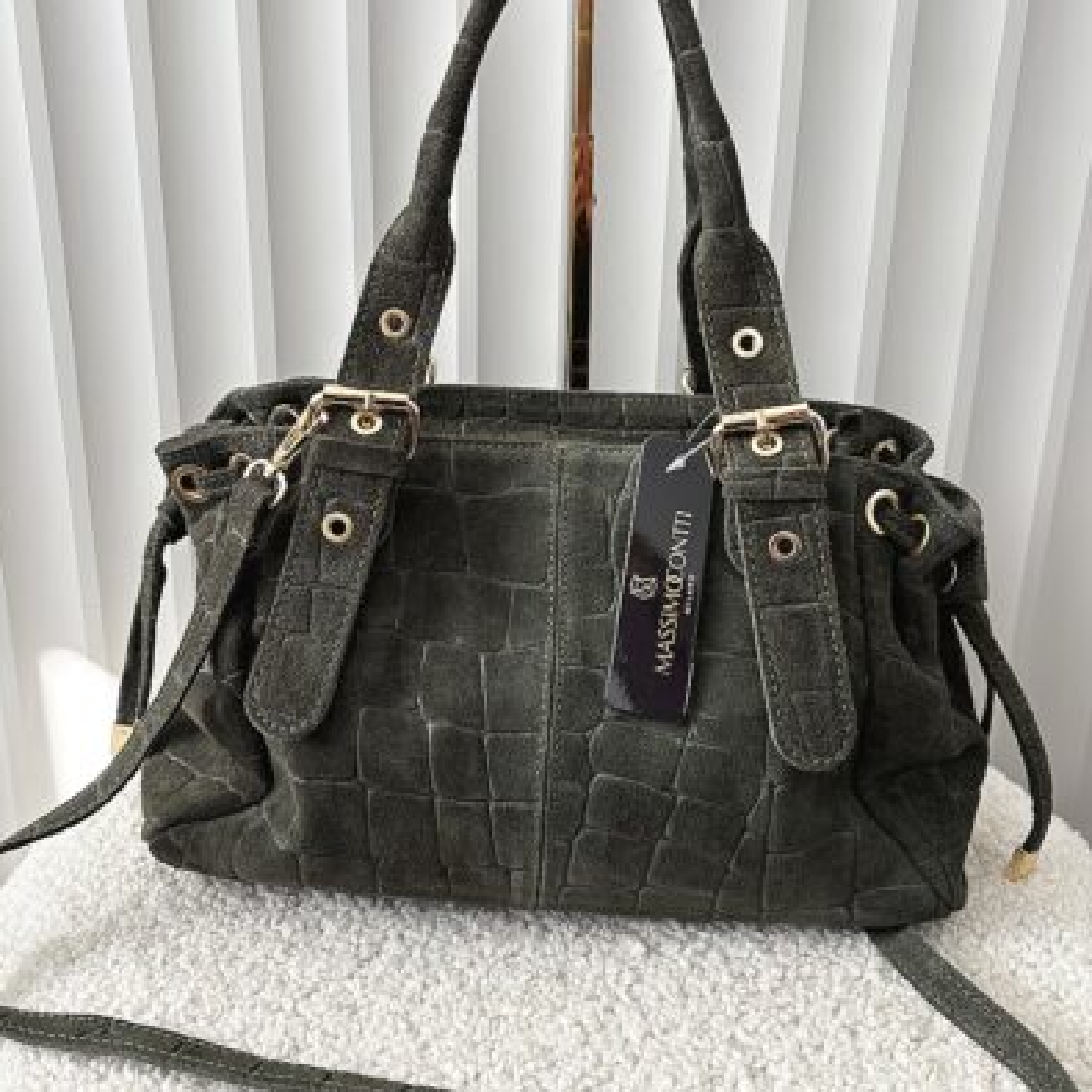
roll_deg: -1.6
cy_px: 427
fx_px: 1106
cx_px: 545
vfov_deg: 52.1
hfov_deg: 52.5
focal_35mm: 31
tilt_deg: -16.3
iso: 125
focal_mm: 5.96
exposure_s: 1/99
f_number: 1.6
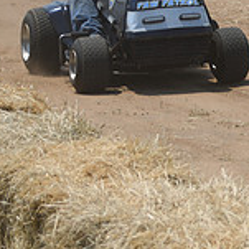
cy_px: -47
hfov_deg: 6.3
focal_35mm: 275
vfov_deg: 6.3
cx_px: 297
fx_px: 2238
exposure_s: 1/1250
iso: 100
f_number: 4.8
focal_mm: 56
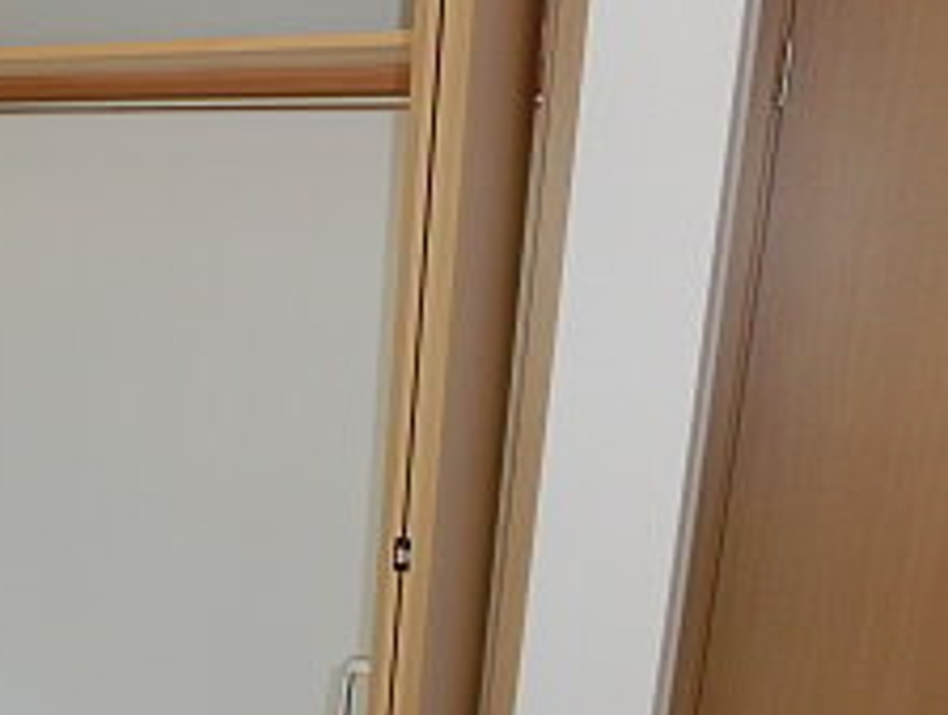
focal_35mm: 46
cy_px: 497
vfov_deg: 31.3
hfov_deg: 38.0
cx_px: 68
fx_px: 1262
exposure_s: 1/125
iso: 125
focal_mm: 4.24
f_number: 3
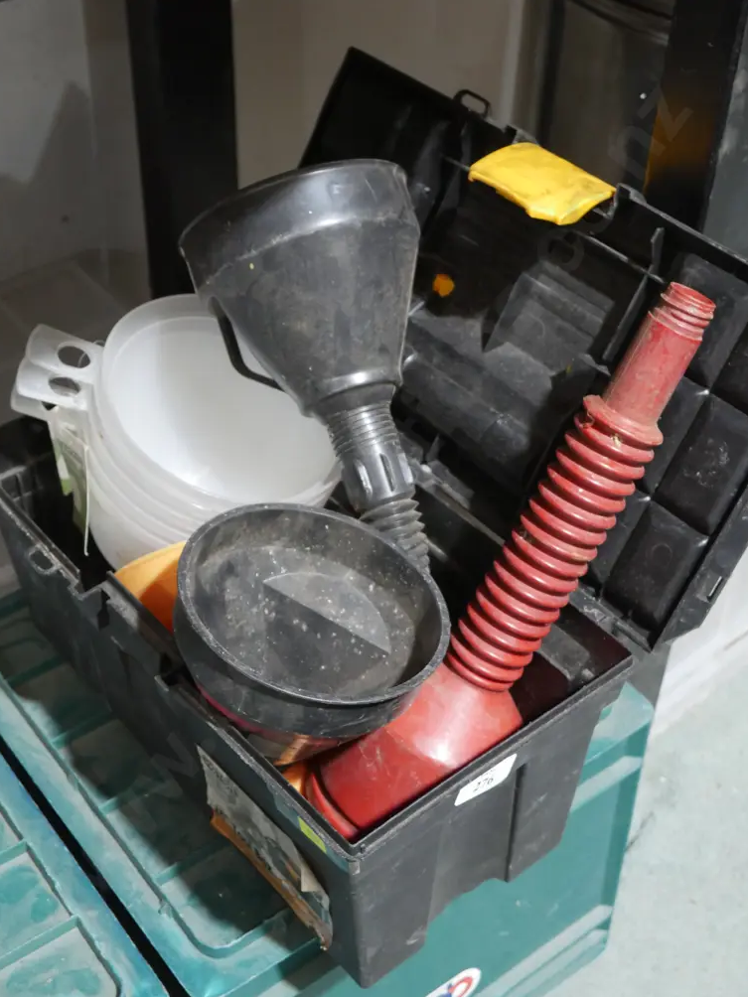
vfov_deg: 37.5
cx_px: 369
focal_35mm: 51
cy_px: 504
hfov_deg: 28.6
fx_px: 1469
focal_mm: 25
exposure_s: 1/60
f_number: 5.3
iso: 2500
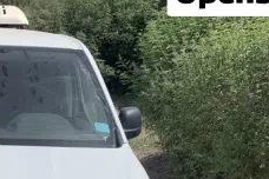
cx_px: -11
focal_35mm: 76
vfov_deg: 17.5
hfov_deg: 25.1
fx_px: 568
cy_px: 186
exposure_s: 1/4673
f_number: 1.8
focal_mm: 4.25
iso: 25
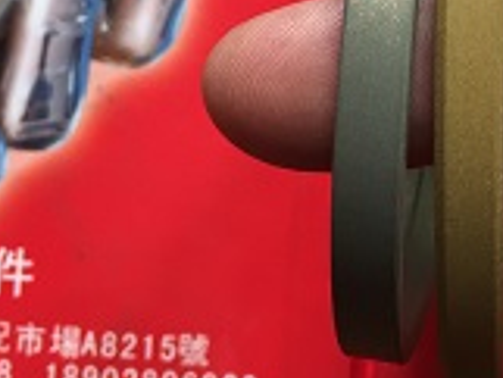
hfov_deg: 21.1
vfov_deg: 15.4
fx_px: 1338
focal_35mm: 92
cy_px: -87
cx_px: 381
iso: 32
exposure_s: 1/33
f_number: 2.2
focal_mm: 4.15
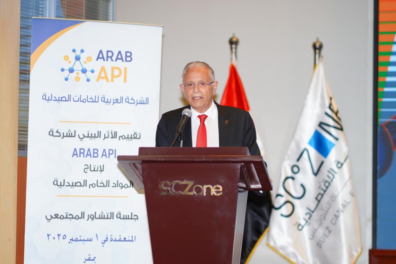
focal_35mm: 127
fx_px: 1397
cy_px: 132
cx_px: 198
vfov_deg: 10.8
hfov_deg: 16.1
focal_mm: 85
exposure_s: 1/200
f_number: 1.8
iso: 500
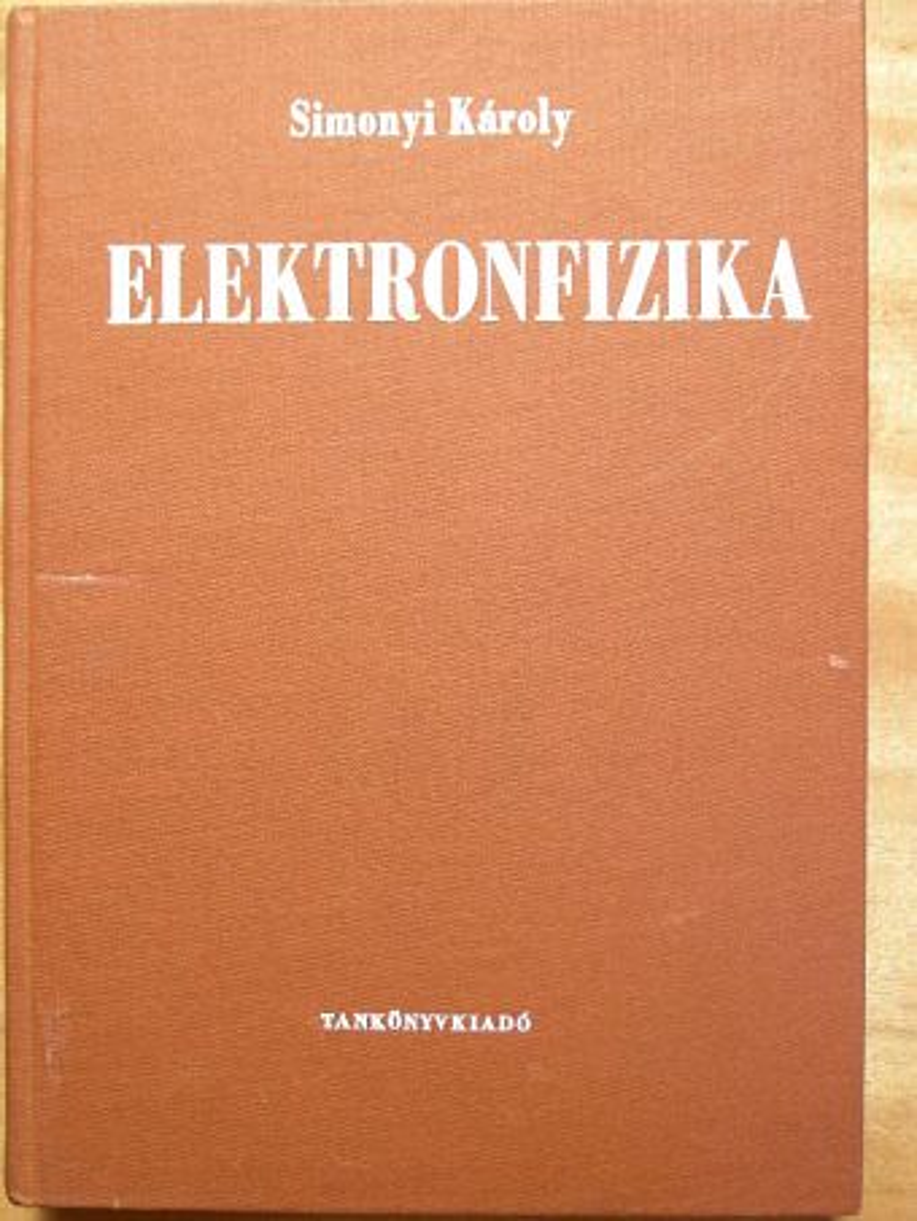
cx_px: 458
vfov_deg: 30.7
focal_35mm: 63
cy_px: 610
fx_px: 2224
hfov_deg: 23.3
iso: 50
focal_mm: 10.5
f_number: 3.5
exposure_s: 1/18.8
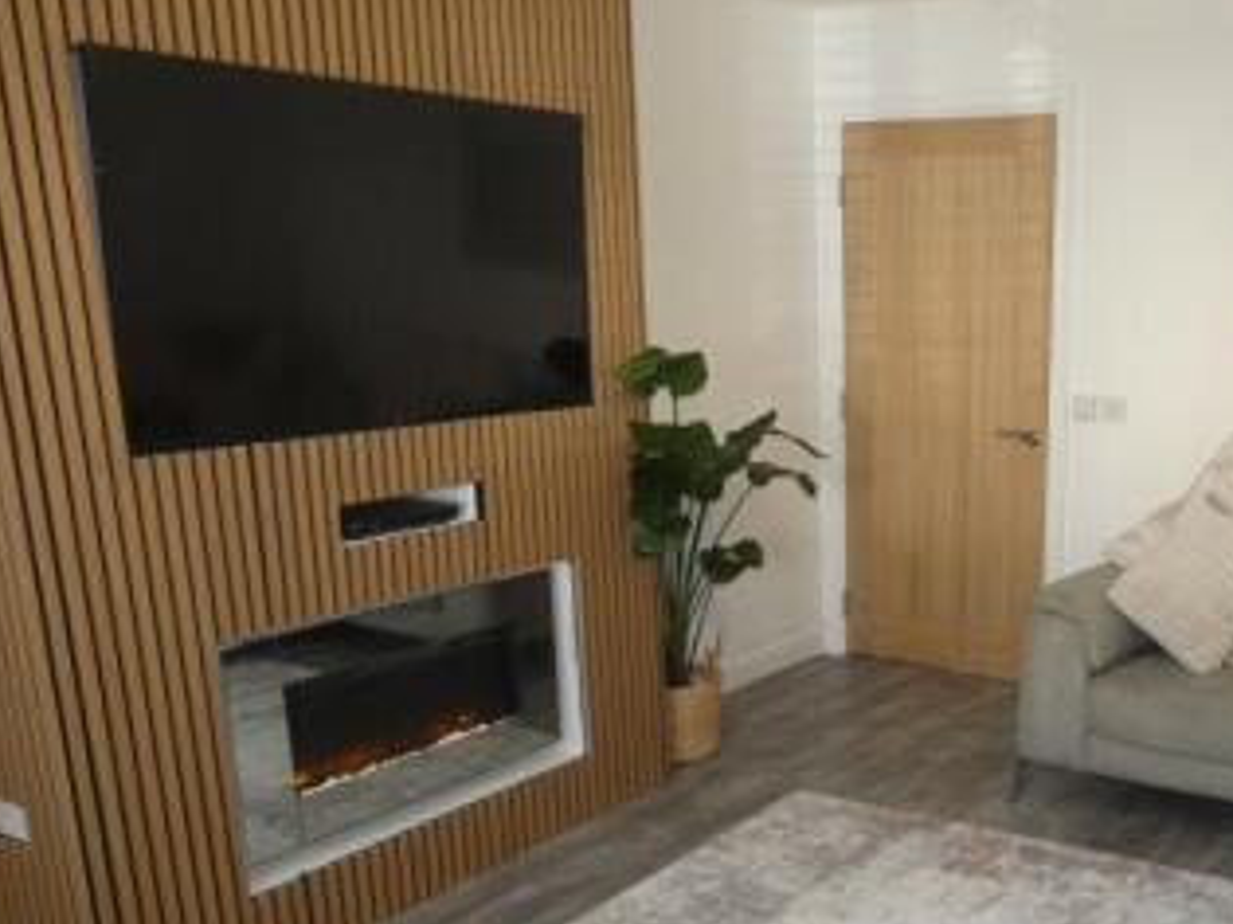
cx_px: 922
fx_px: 1317
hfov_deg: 48.3
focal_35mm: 37
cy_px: 656
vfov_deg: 38.0
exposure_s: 1/60
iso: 250
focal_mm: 3.6
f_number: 2.8
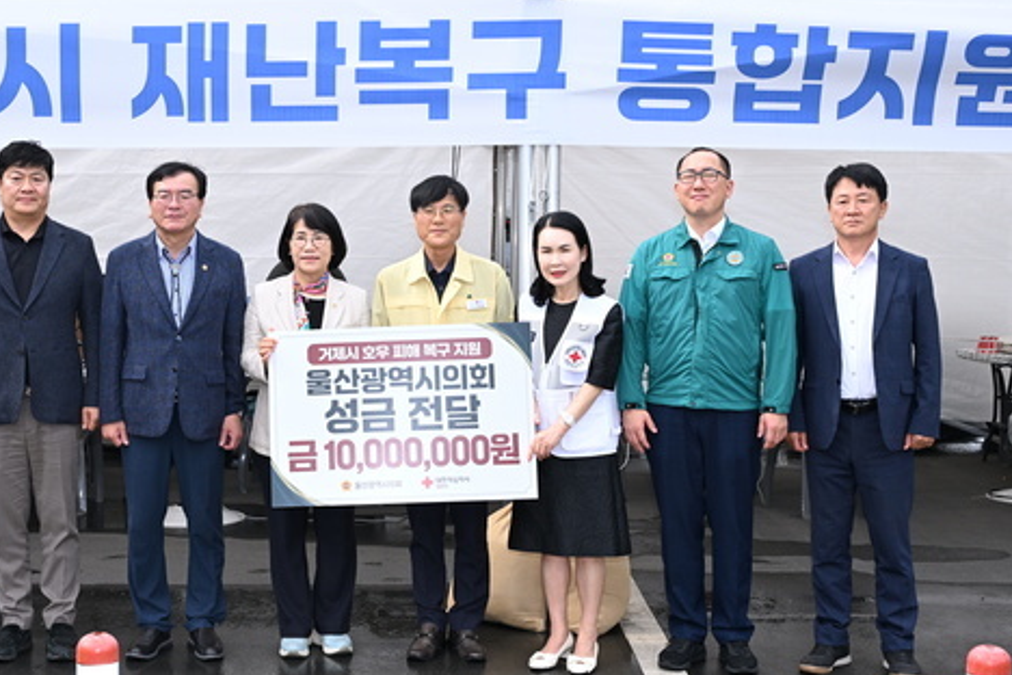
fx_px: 1658
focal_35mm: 59
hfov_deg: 33.8
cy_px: 272
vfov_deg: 23.0
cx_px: 376
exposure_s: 1/250
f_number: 9
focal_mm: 44
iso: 320
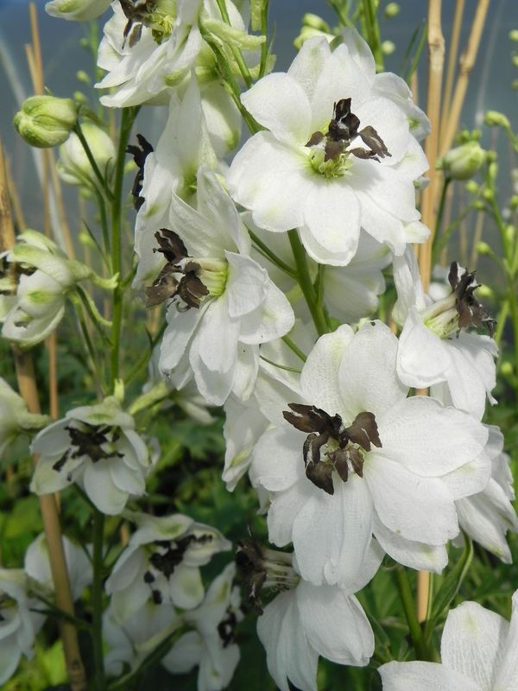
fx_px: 738
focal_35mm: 37
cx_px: 259
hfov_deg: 38.7
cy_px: 346
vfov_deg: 50.1
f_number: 4
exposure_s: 1/2000
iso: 160
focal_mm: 6.6
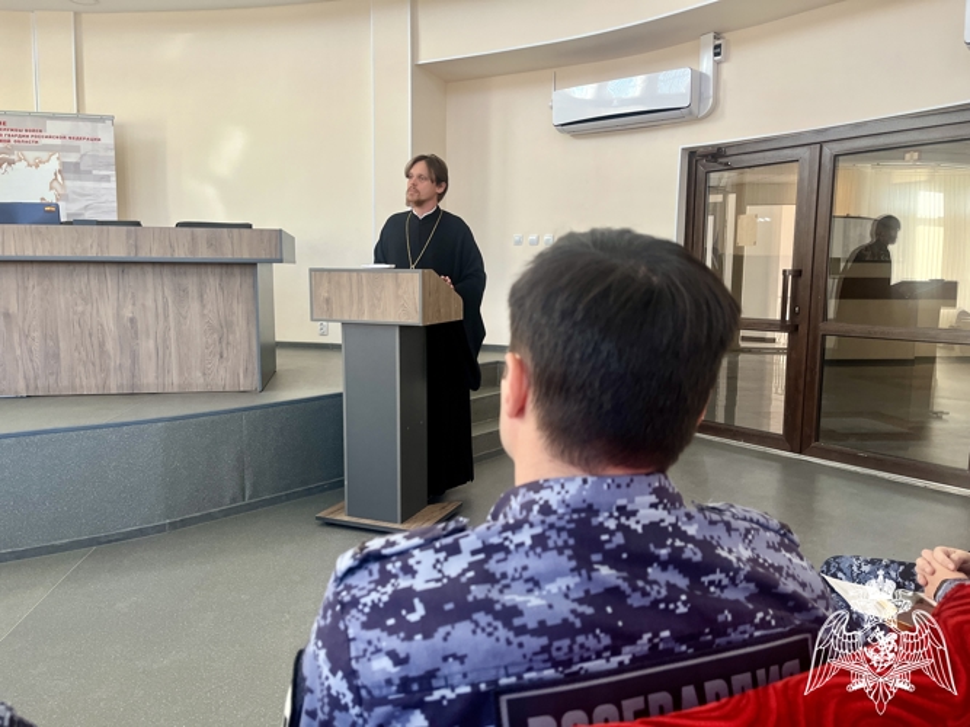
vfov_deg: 53.0
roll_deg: -0.2
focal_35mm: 26
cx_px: 485
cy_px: 364
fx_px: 728
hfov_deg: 67.3
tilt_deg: -7.2
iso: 100
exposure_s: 1/121
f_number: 1.6
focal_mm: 5.1
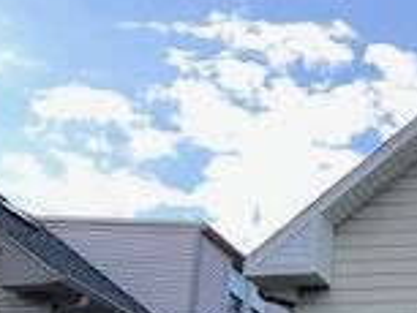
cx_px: 597
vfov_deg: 16.0
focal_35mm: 85
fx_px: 1025
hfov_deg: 20.3
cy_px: 467
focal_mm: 5.7
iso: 50
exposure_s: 1/611
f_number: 1.5
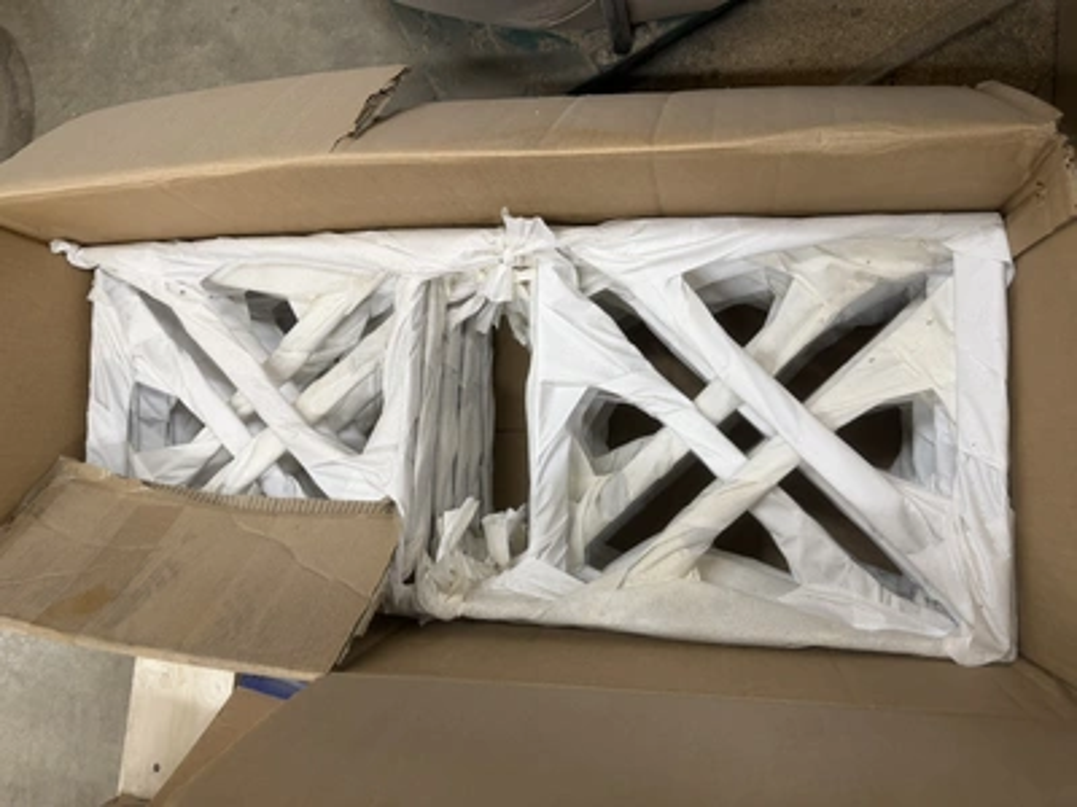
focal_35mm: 24
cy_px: 404
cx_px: 538
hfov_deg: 71.6
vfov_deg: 56.8
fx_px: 747
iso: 160
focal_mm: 6.76
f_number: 1.78
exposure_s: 1/60
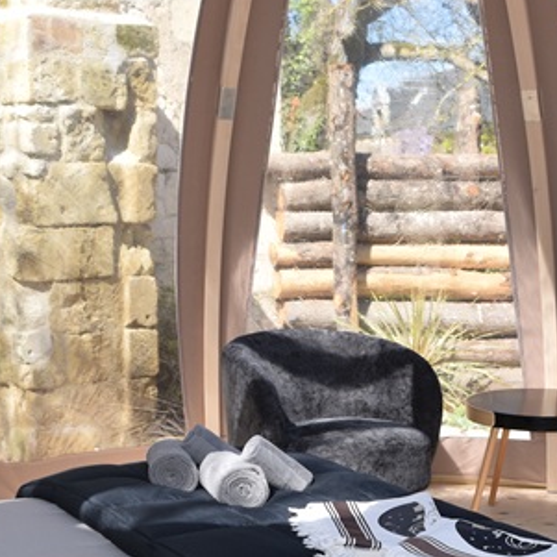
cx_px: 390
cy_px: 492
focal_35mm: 61
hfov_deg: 27.9
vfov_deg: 27.2
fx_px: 1110
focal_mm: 18
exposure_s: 1/200
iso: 100
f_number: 8
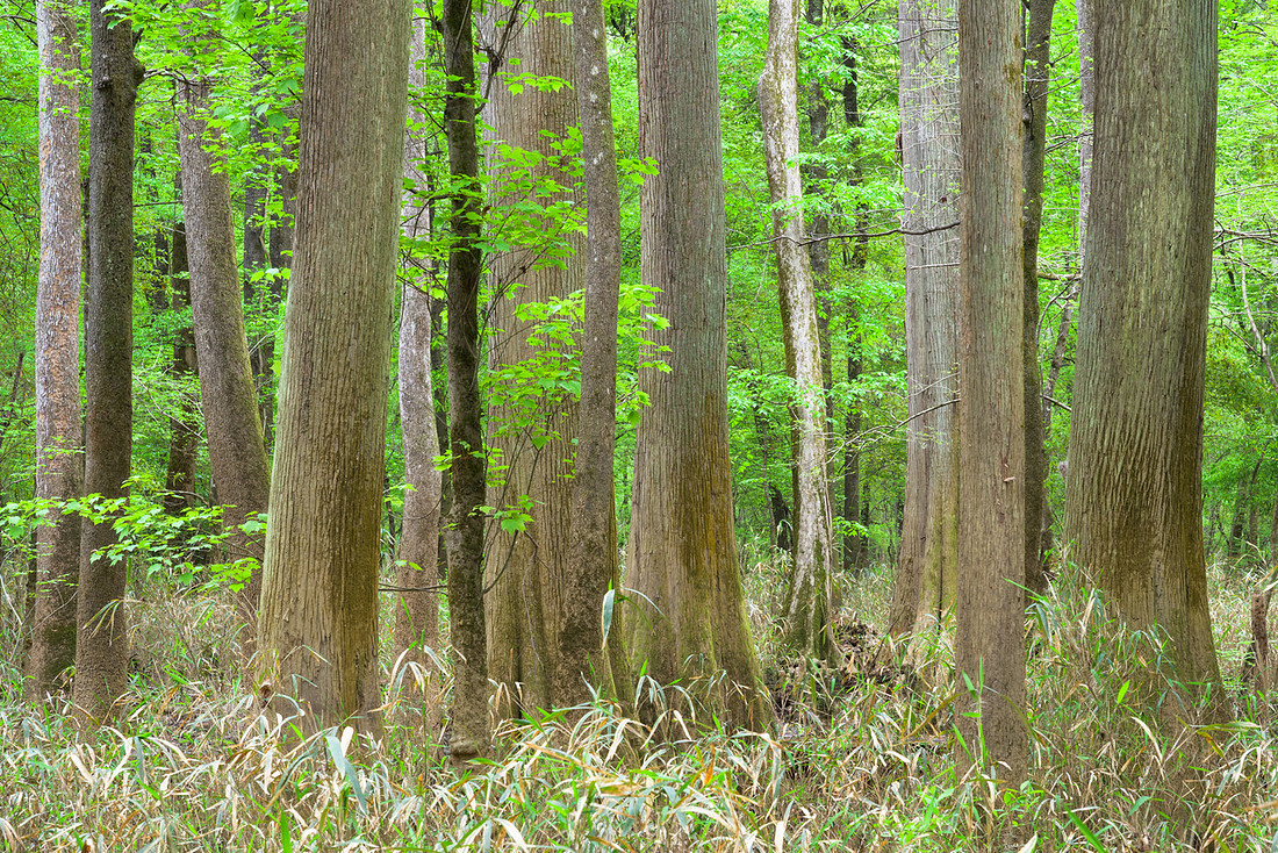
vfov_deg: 14.9
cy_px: 436
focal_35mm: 92
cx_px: 665
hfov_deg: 22.2
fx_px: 3250
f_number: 14
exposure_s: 1/25
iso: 640
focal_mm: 88
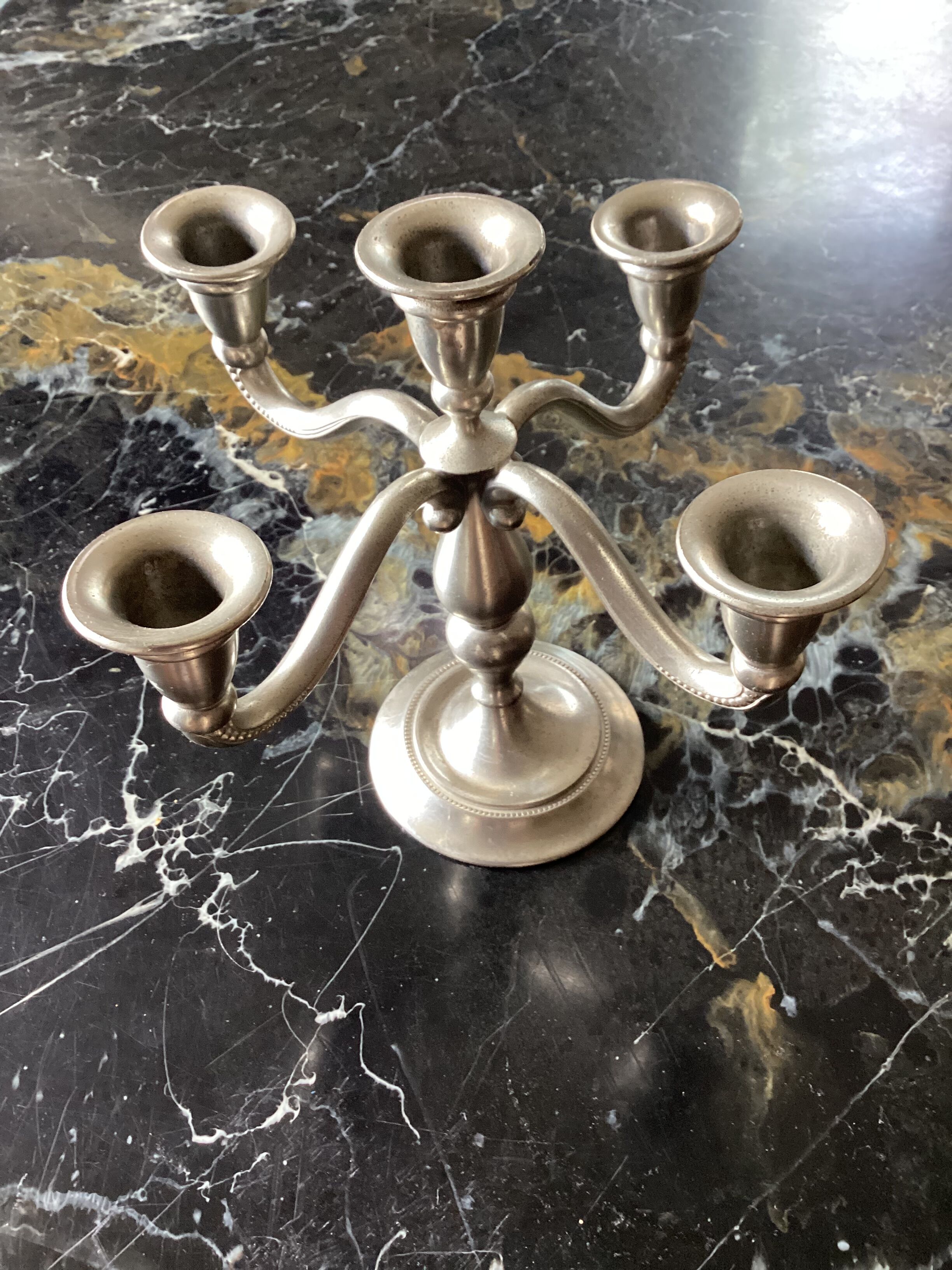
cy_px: 635
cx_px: 476
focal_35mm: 31
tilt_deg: -50.7
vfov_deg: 58.4
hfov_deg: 45.4
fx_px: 1137
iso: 320
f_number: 2.4
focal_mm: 3.3
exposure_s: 1/40
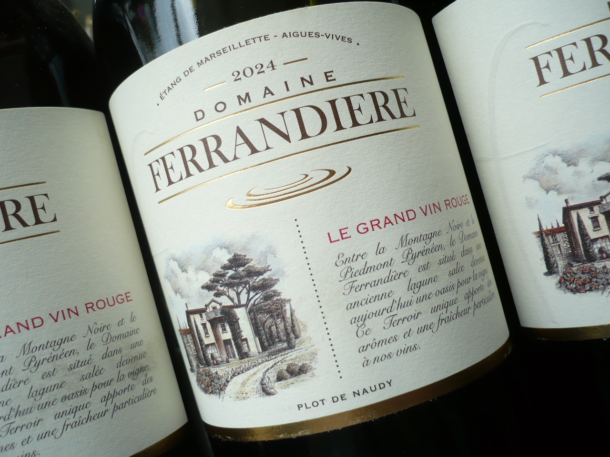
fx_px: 617
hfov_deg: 52.6
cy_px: 228
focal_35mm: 35
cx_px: 305
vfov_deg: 40.7
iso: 100
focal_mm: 5.8
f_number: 2.8
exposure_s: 1/160
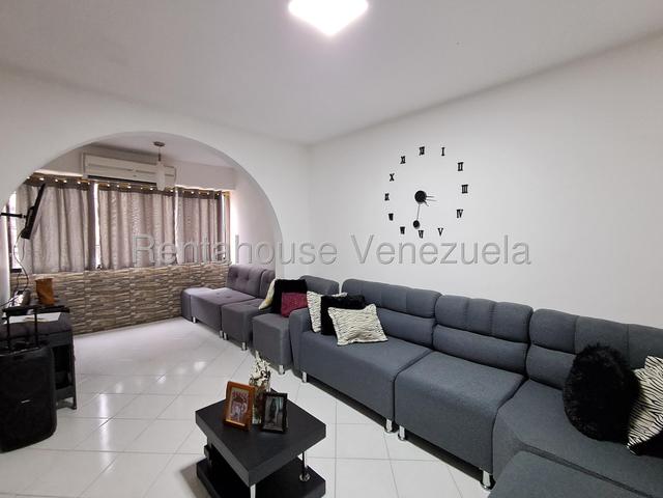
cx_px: 332
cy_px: 249
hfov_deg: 94.5
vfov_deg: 78.1
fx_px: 306
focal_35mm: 16
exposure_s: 1/24
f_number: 2.2
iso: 250
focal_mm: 1.64
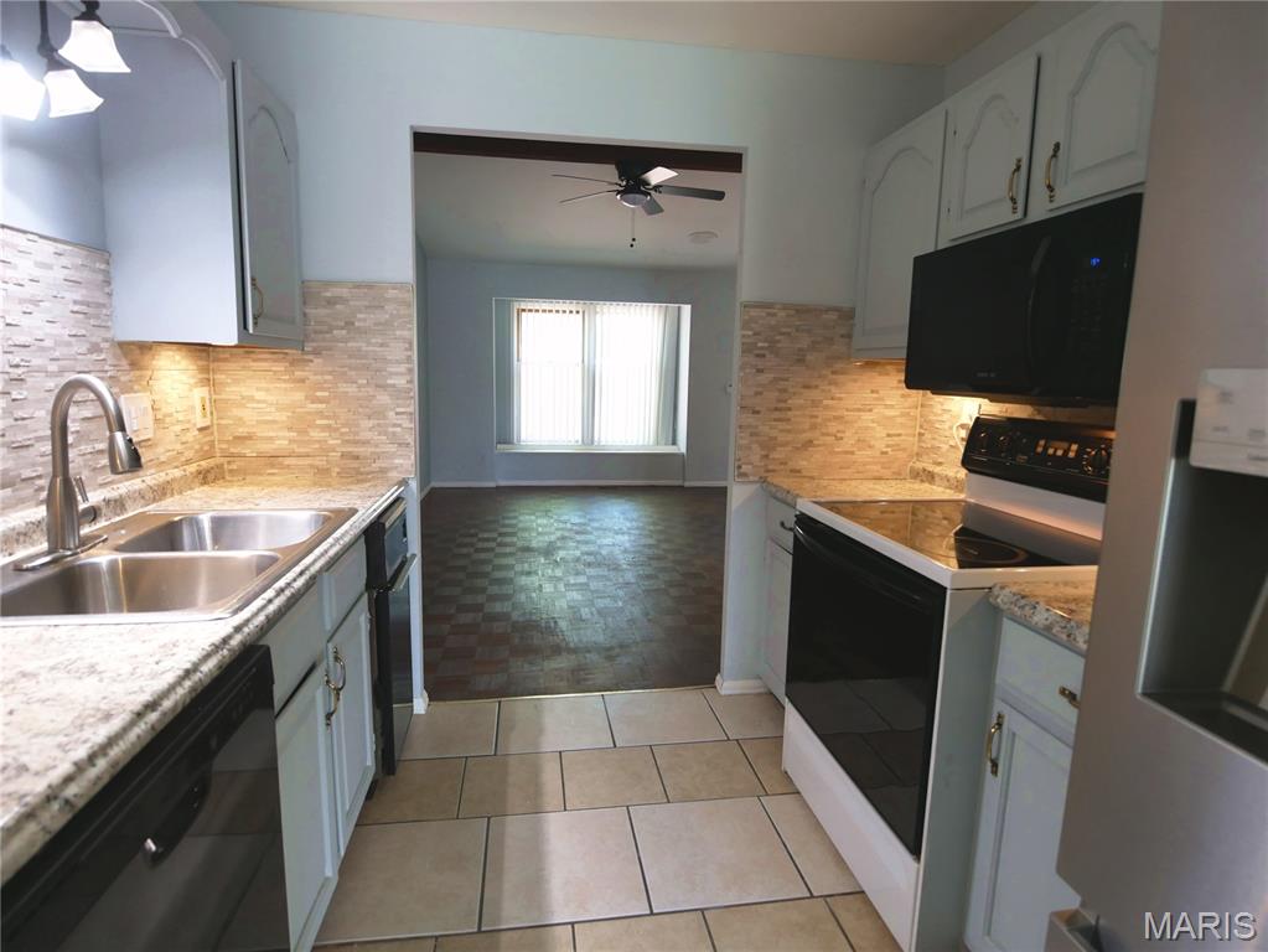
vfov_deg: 71.6
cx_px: 634
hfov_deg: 87.7
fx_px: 660
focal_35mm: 18
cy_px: 476
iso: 400
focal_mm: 9
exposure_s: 1/60
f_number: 4
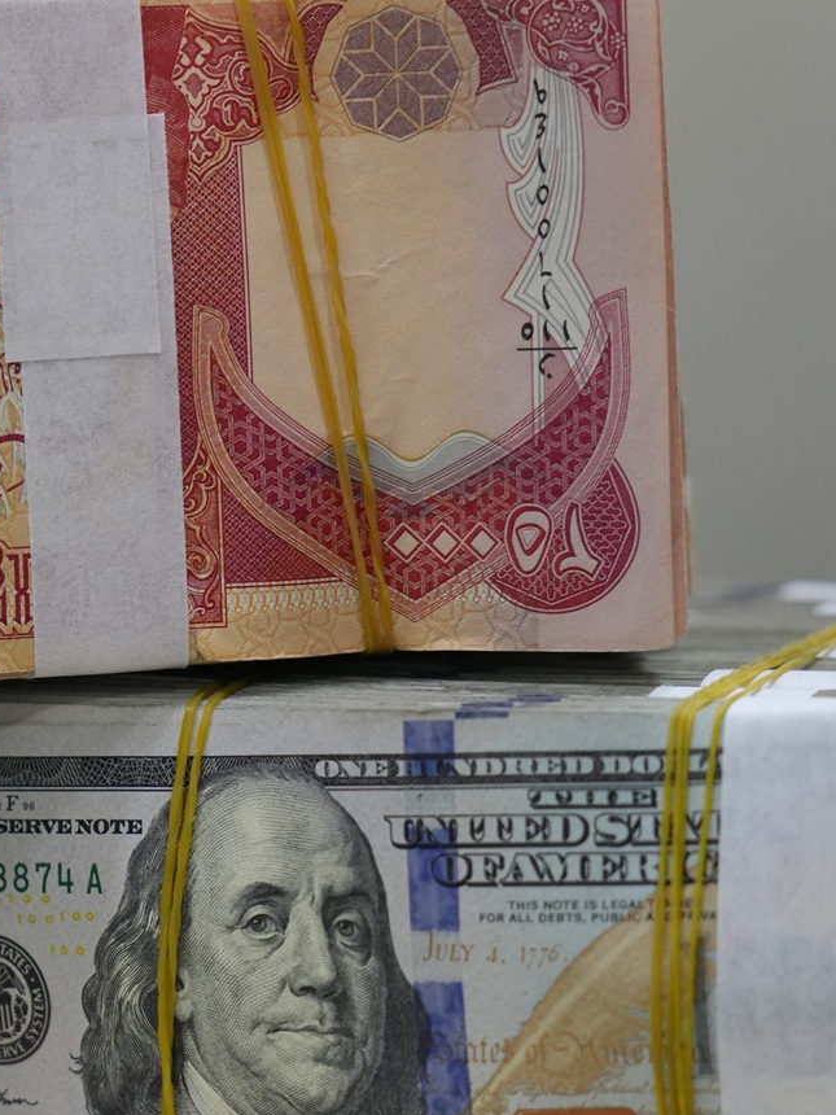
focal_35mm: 133
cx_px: -78
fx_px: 4283
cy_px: 656
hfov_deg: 11.0
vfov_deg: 14.8
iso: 1000
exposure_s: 1/160
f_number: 4.5
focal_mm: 61
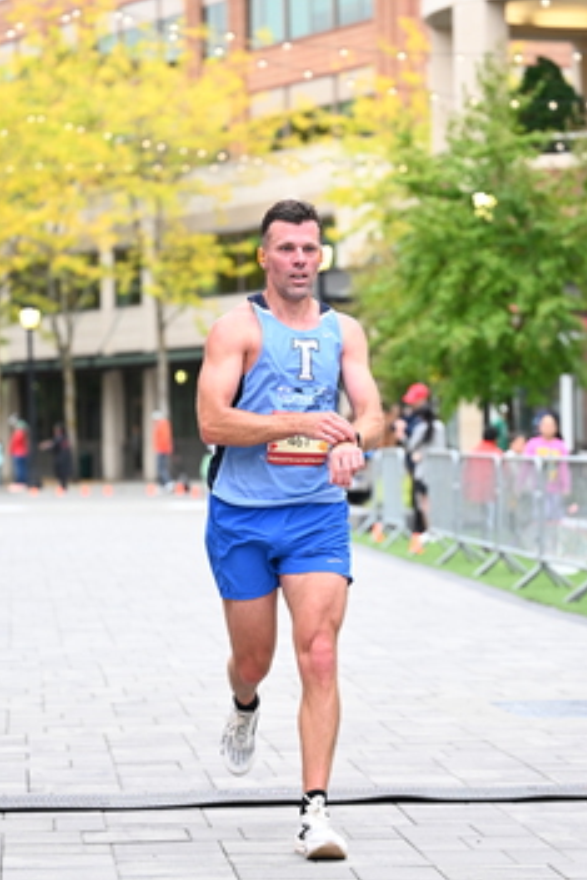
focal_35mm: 125
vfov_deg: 16.4
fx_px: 3054
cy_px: 458
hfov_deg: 11.0
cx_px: 366
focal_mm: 80
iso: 1600
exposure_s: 1/800
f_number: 2.8
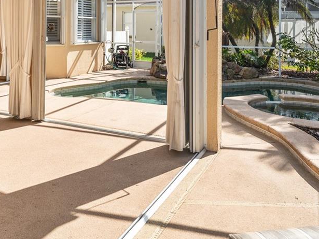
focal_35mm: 35
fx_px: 322
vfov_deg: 38.1
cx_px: 121
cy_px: 26
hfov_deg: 52.1
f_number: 5
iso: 100
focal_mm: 14
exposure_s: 1/125
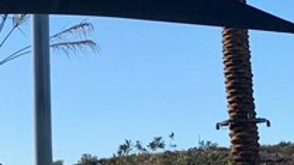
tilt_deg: +7.0
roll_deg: -0.1
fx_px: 1082
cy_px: 85
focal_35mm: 139
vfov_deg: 8.7
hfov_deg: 14.6
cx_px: -122
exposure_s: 1/2257
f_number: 1.8
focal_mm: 4.25
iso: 25
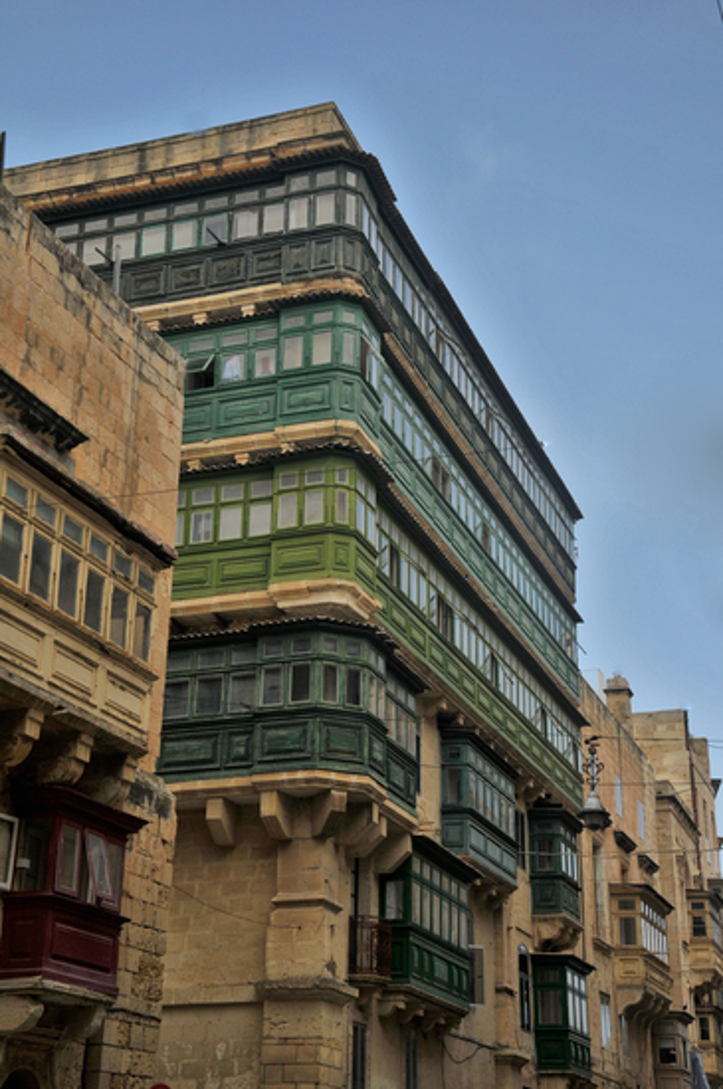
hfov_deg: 23.7
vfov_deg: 35.1
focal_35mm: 57
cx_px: 362
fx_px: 1722
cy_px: 544
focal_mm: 38
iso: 200
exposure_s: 1/1600
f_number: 5.6
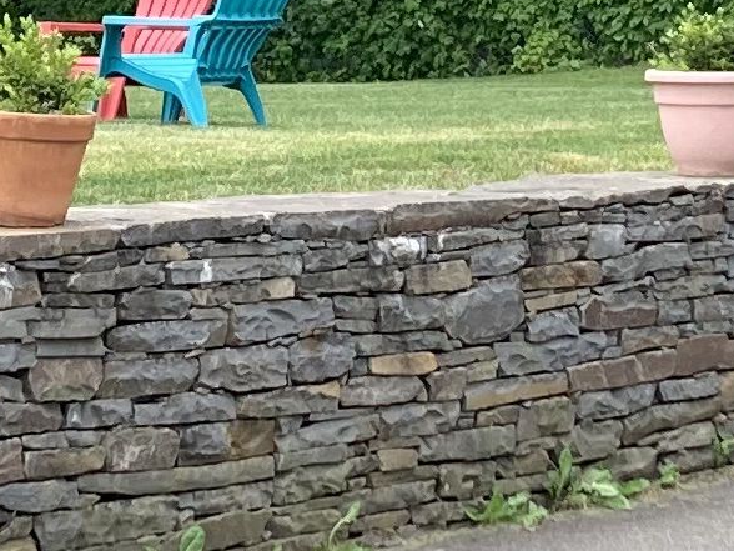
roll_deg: +0.1
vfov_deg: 7.7
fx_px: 4071
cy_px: -39
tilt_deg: +2.3
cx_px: 312
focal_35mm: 192
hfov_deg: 10.3
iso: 20
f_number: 1.8
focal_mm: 3.99
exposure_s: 1/445
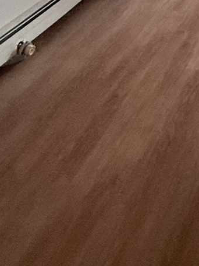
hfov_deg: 22.7
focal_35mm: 54
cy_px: -172
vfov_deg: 24.0
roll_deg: -0.1
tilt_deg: -3.8
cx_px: 287
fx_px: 414
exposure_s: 1/60
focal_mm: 2.22
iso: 500
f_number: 2.2
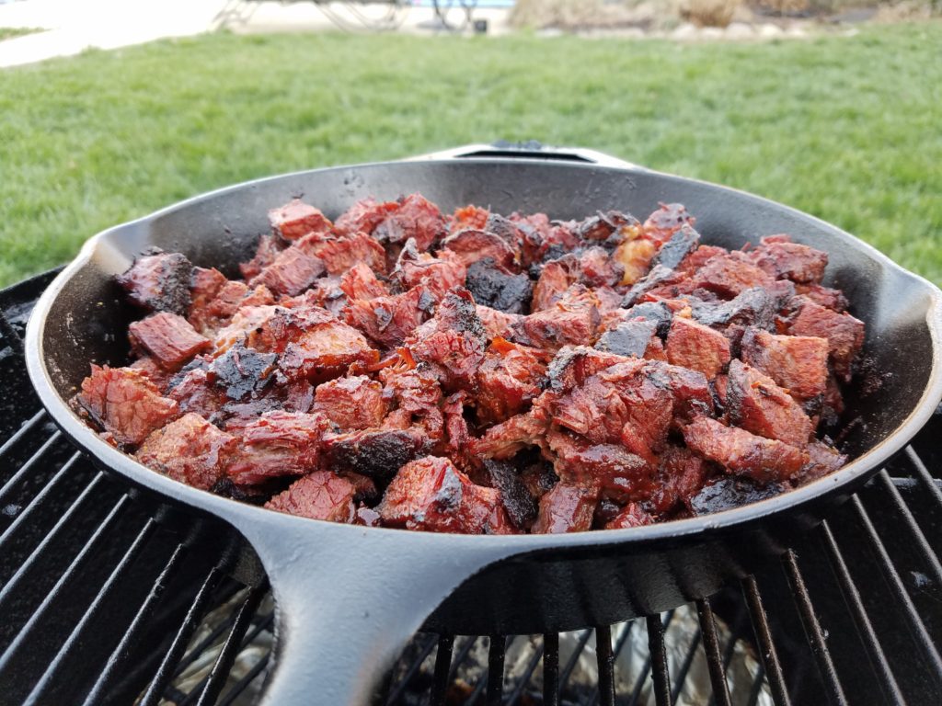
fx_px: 708
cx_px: 471
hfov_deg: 67.3
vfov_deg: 53.1
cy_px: 353
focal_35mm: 26
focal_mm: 4.2
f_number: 1.7
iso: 100
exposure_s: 1/60
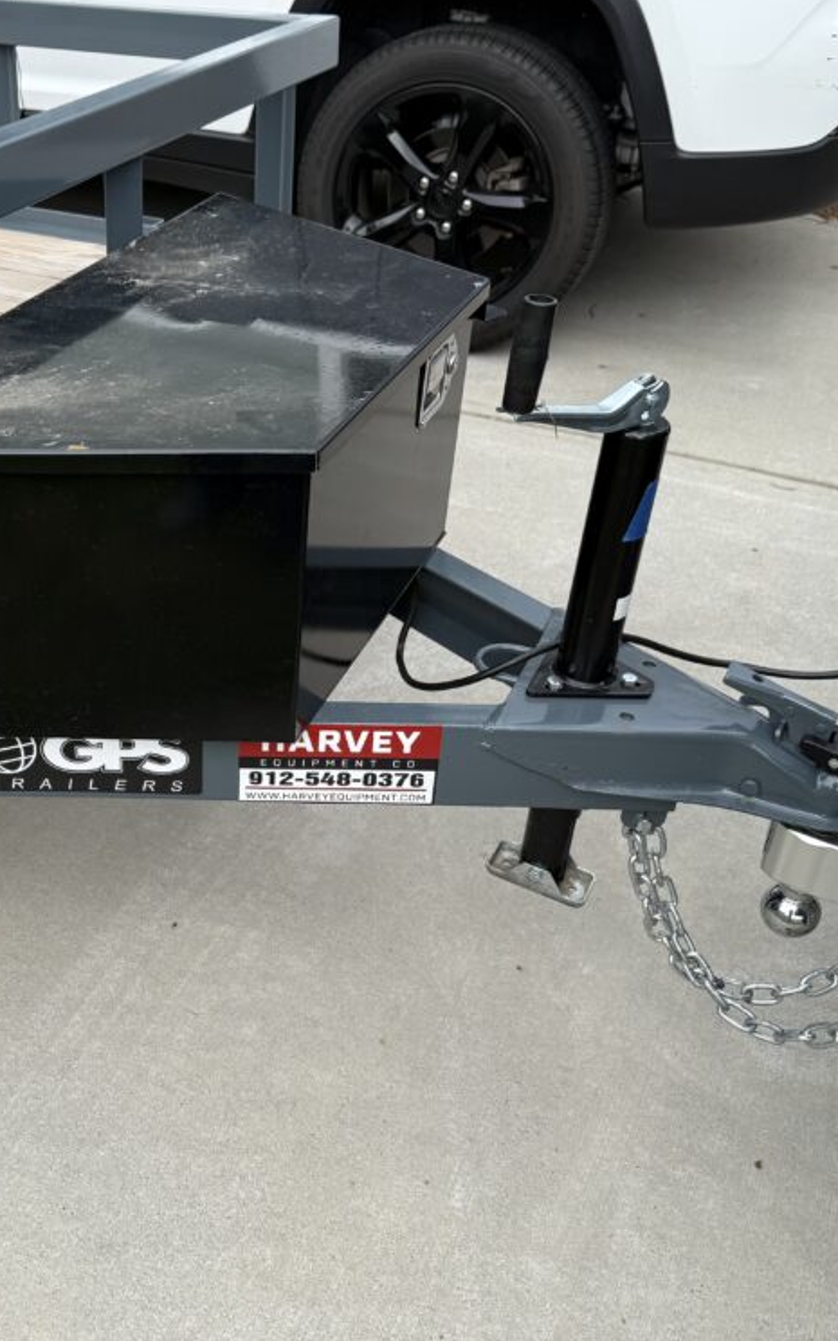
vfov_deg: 55.3
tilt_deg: -32.7
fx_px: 1279
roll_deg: +0.3
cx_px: 178
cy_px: 652
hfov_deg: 35.2
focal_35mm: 35
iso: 80
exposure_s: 1/1211
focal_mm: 6.76
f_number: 1.78
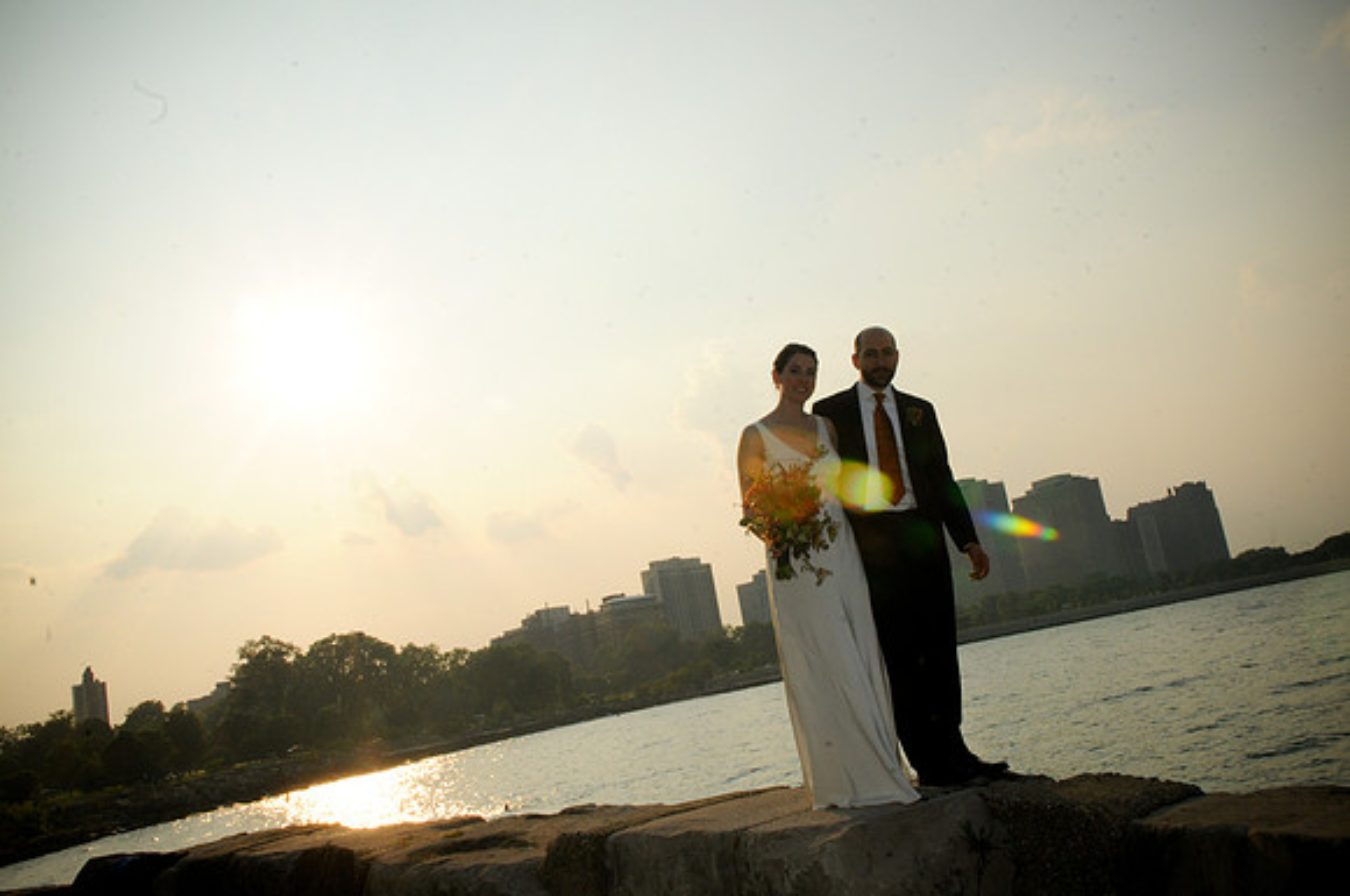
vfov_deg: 39.9
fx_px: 1236
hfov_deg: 57.3
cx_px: 675
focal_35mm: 33
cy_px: 448
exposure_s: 1/250
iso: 400
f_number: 22
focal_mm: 22
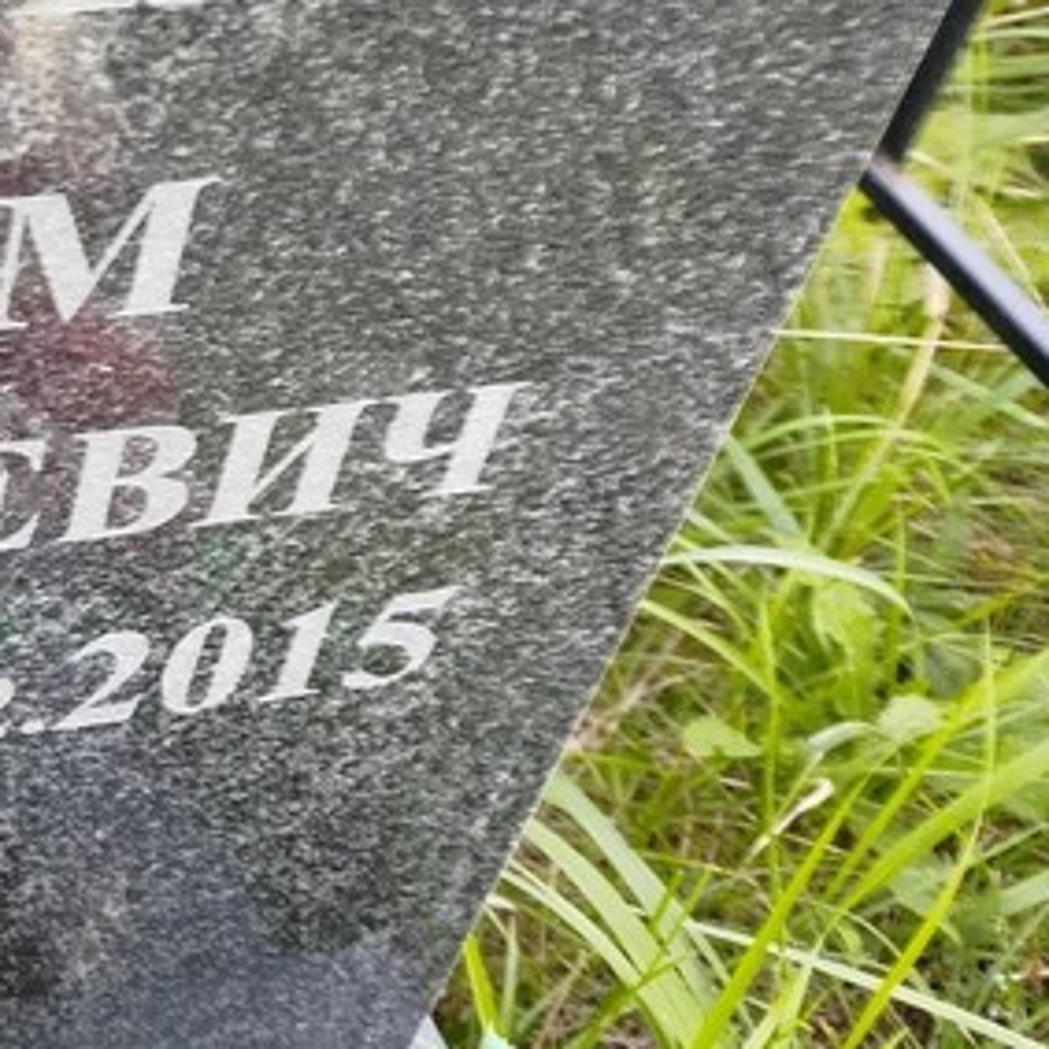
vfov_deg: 28.5
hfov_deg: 24.0
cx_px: -415
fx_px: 2057
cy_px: 363
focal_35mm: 60
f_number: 1.7
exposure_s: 1/33
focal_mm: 5.31
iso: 200
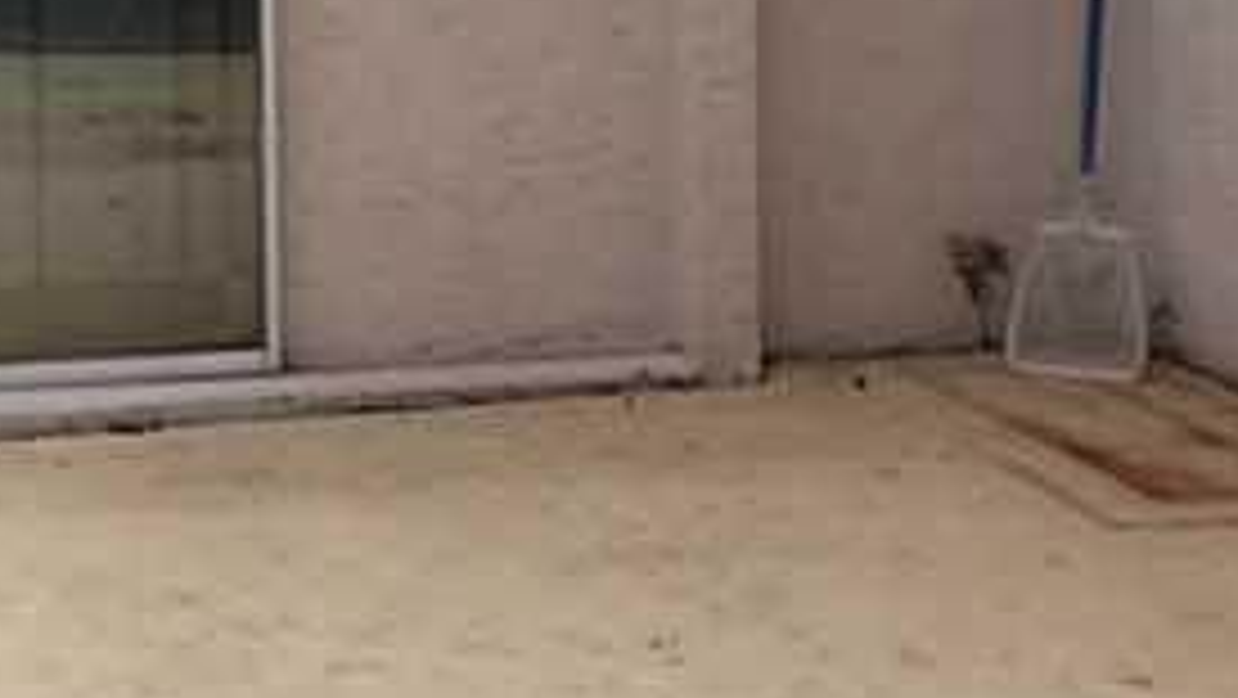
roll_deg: +0.3
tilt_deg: -3.2
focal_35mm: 92
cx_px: 36
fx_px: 3022
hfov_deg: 22.4
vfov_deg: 12.9
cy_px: -126
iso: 32
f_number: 2.2
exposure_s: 1/1199
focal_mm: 4.15
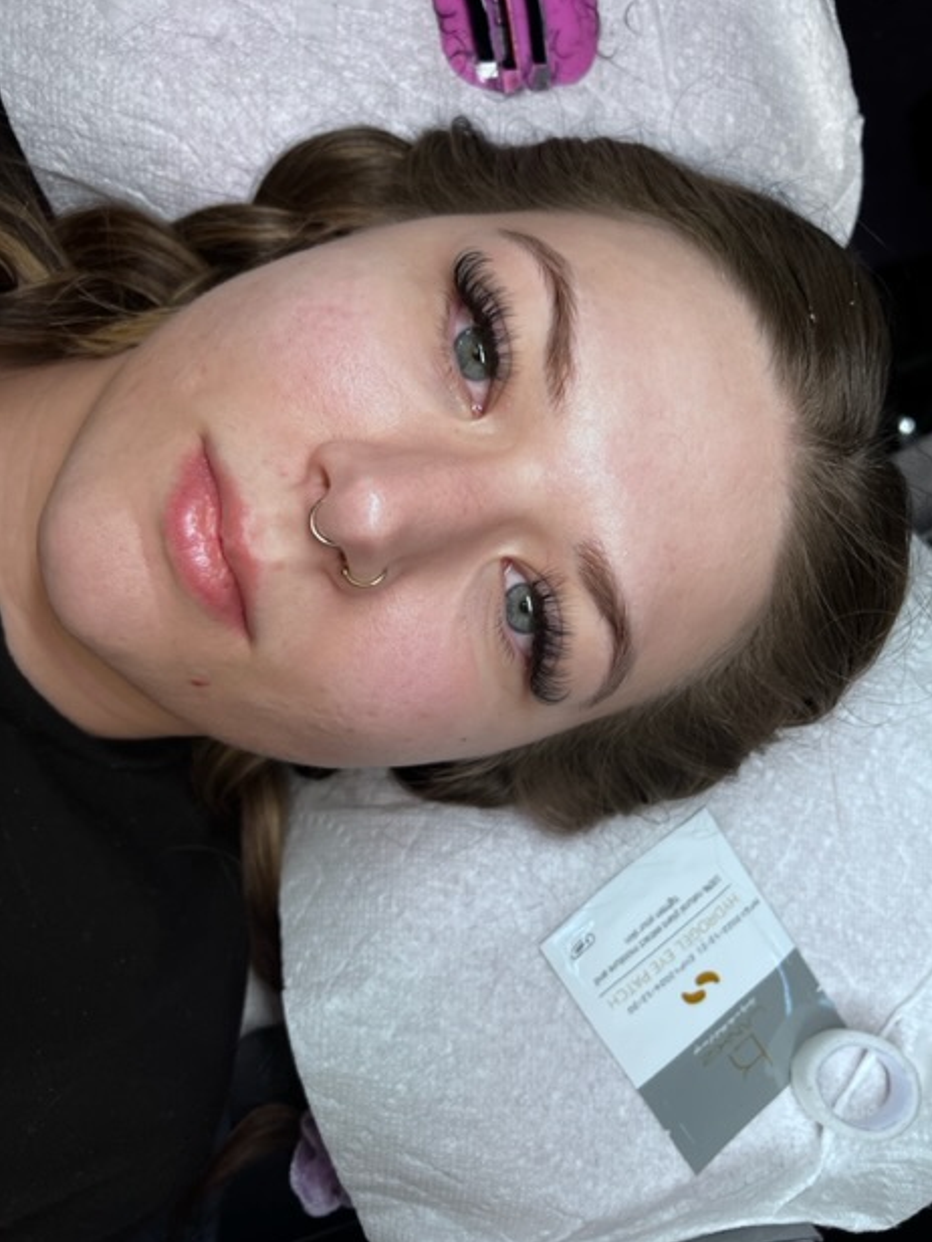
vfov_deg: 65.3
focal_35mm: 27
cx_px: 482
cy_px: 605
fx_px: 969
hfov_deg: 51.3
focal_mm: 5.7
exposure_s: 1/277
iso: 40
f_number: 1.5
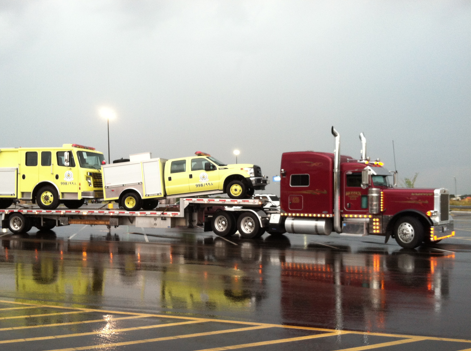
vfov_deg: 36.7
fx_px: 530
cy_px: 193
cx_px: 211
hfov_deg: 47.9
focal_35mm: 39
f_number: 2.8
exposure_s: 1/20
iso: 80
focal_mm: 3.85
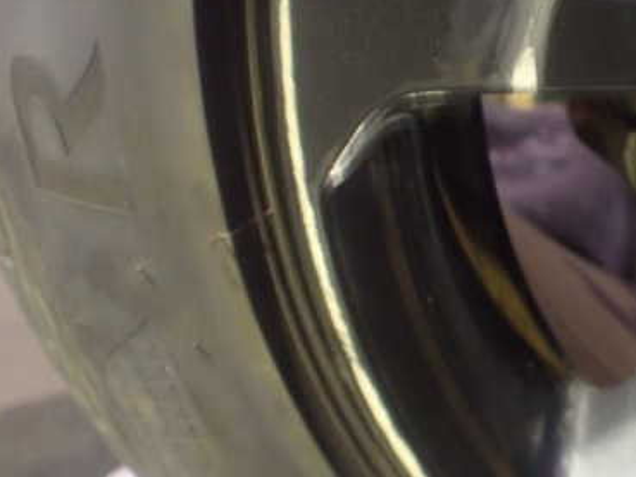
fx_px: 956
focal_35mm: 52
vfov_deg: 28.0
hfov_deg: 35.7
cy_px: 231
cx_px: 503
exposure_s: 1/8
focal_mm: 5.79
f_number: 2.4
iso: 800
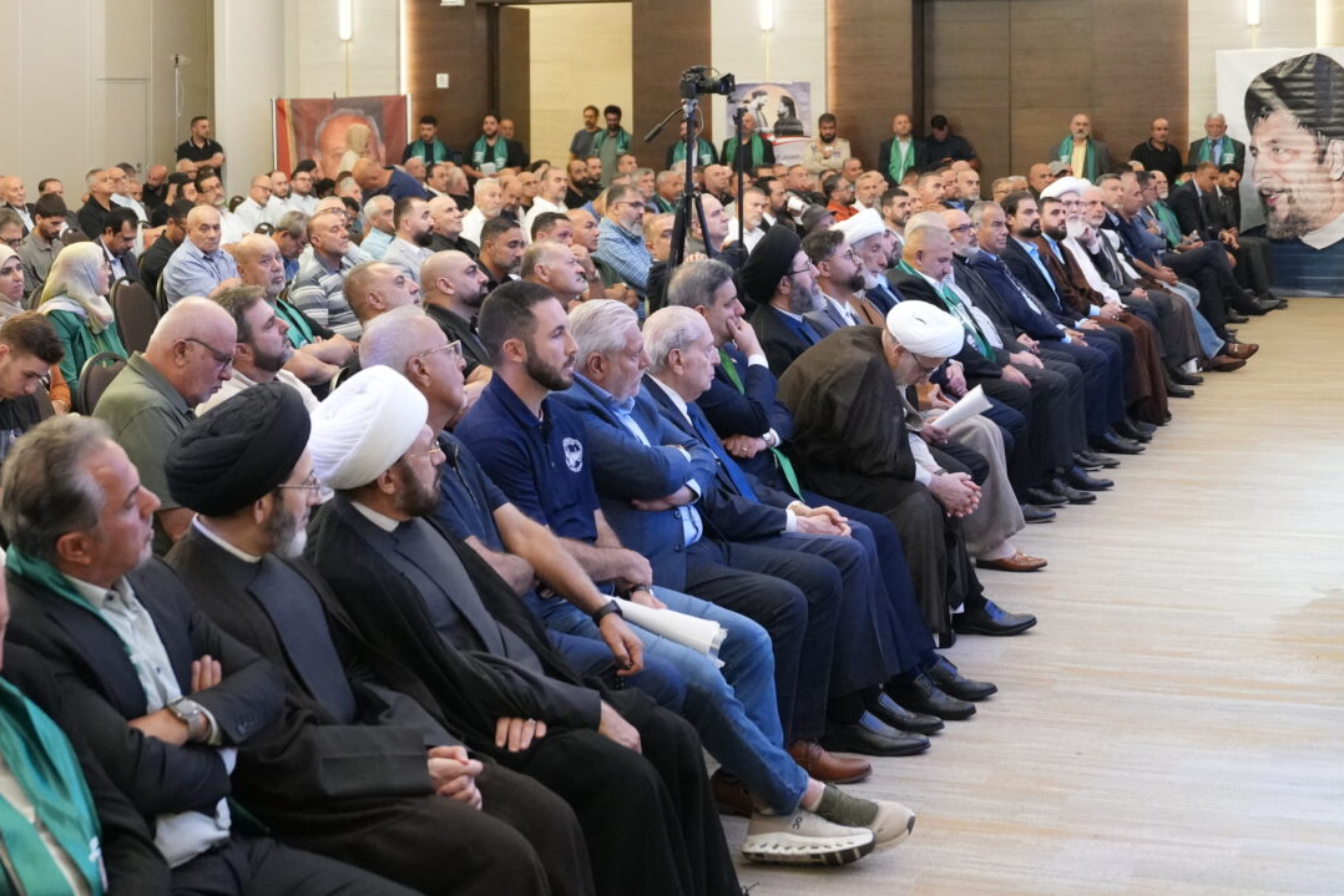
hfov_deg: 35.0
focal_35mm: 57
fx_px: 2128
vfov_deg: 23.5
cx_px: 561
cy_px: 200
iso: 4000
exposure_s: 1/500
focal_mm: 24
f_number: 2.8
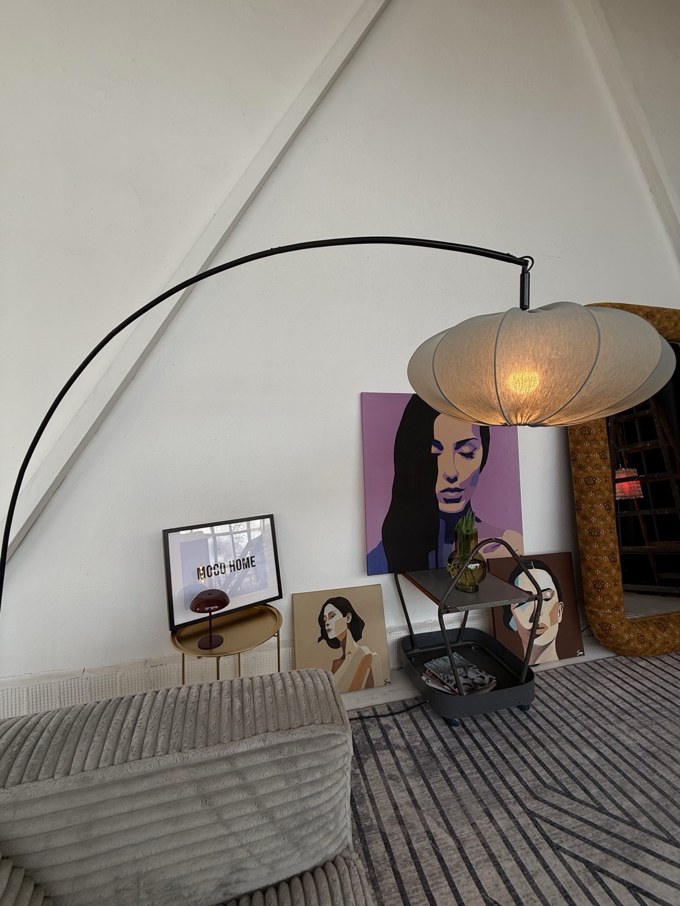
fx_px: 367
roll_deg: -1.0
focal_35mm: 14
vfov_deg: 102.1
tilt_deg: -0.7
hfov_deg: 85.7
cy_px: 453
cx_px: 340
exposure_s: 1/113
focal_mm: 2.22
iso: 40
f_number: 2.2
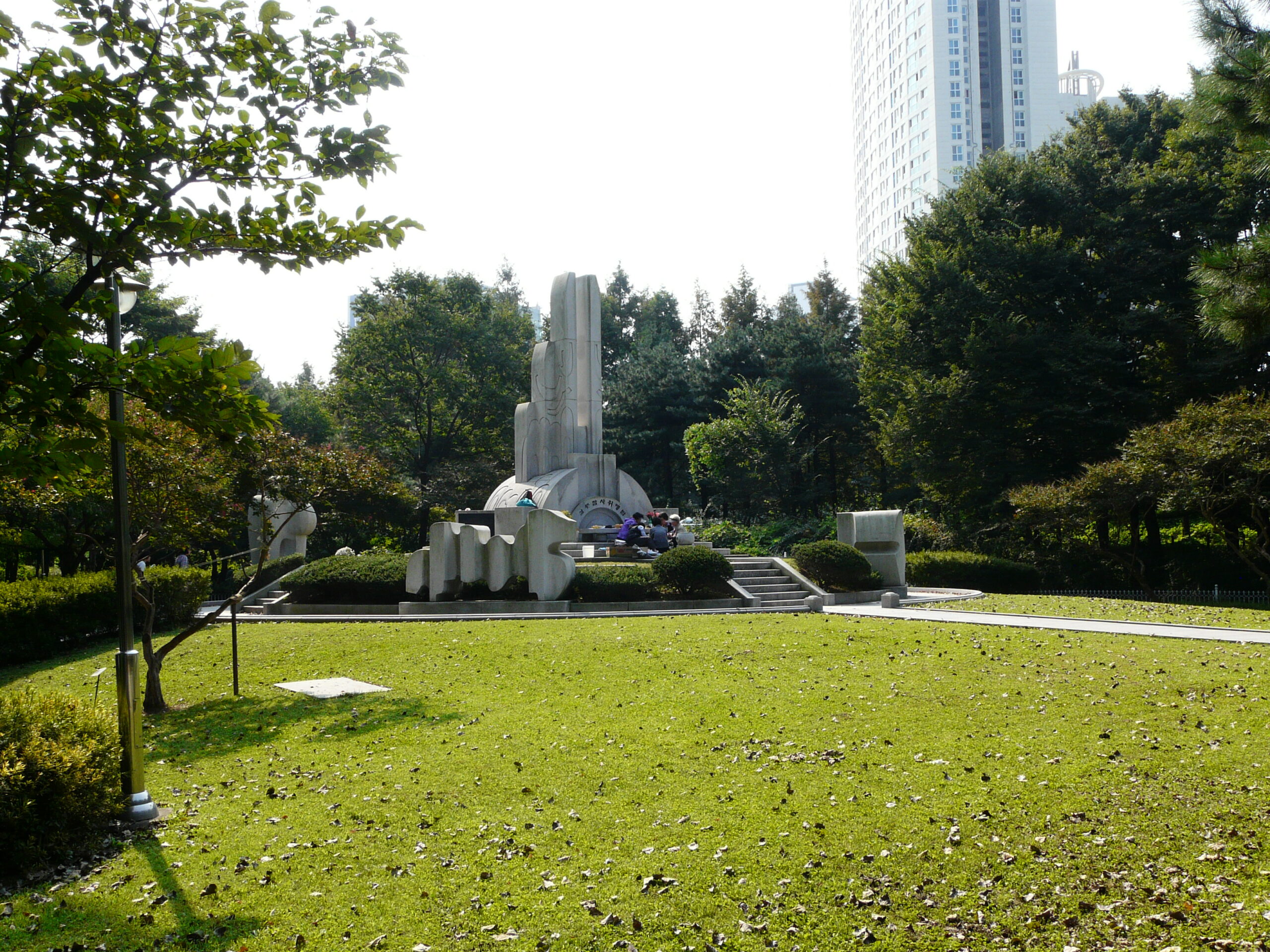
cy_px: 476
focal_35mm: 37
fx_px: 1357
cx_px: 635
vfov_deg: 38.7
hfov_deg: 50.1
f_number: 5.6
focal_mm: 6
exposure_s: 1/200
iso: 100
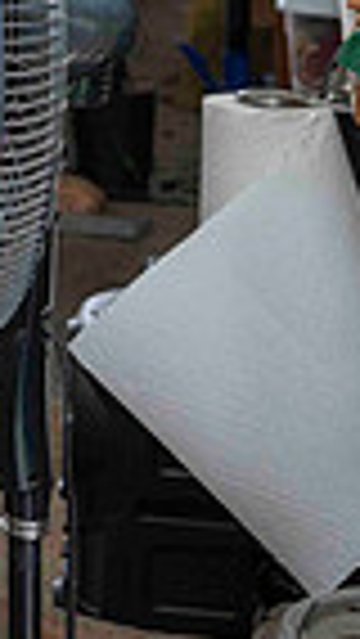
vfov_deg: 9.6
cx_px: -847
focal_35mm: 221
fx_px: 3746
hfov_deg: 5.1
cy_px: -197
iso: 400
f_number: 5.6
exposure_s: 1/200
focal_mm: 49
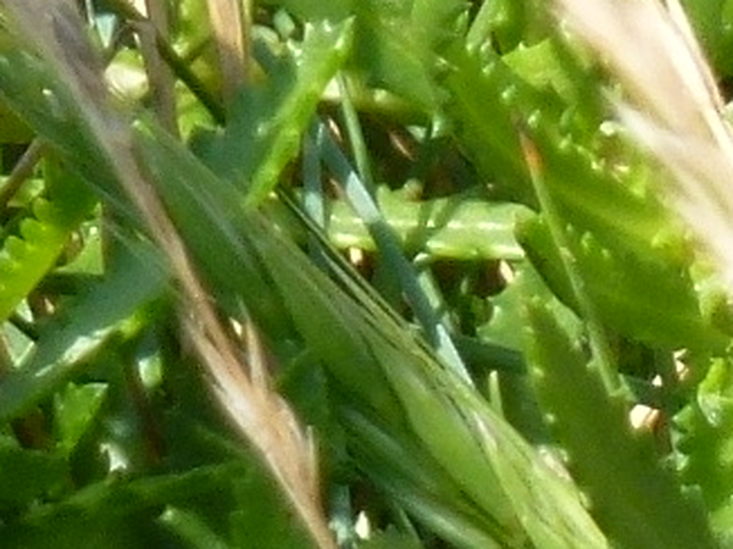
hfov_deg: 1.1
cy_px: 634
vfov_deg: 0.8
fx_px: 38595
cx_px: 1160
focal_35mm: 1824
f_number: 5.6
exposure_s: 1/400
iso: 125
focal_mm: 41.5
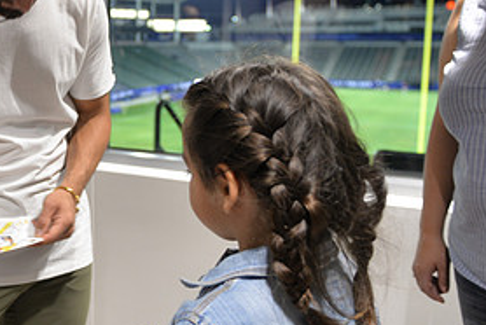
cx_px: 37
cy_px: 114
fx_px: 676
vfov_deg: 26.9
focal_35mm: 50
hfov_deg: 36.7
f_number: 2.8
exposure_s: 1/60
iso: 800
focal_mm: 24
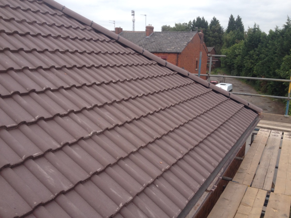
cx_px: 146
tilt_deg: -12.9
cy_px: 109
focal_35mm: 35
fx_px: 294
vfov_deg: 40.7
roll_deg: -2.2
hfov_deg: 52.6
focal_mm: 4.28
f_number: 2.4
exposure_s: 1/778
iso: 50
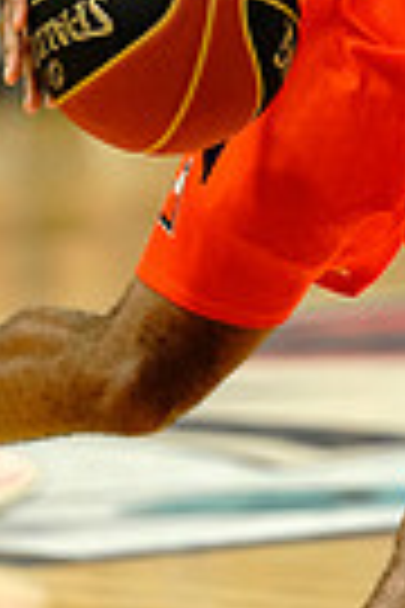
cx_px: 414
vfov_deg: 3.3
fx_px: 10479
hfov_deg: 2.2
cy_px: -68
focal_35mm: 621
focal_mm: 187
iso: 5000
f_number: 2.8
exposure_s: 1/1600
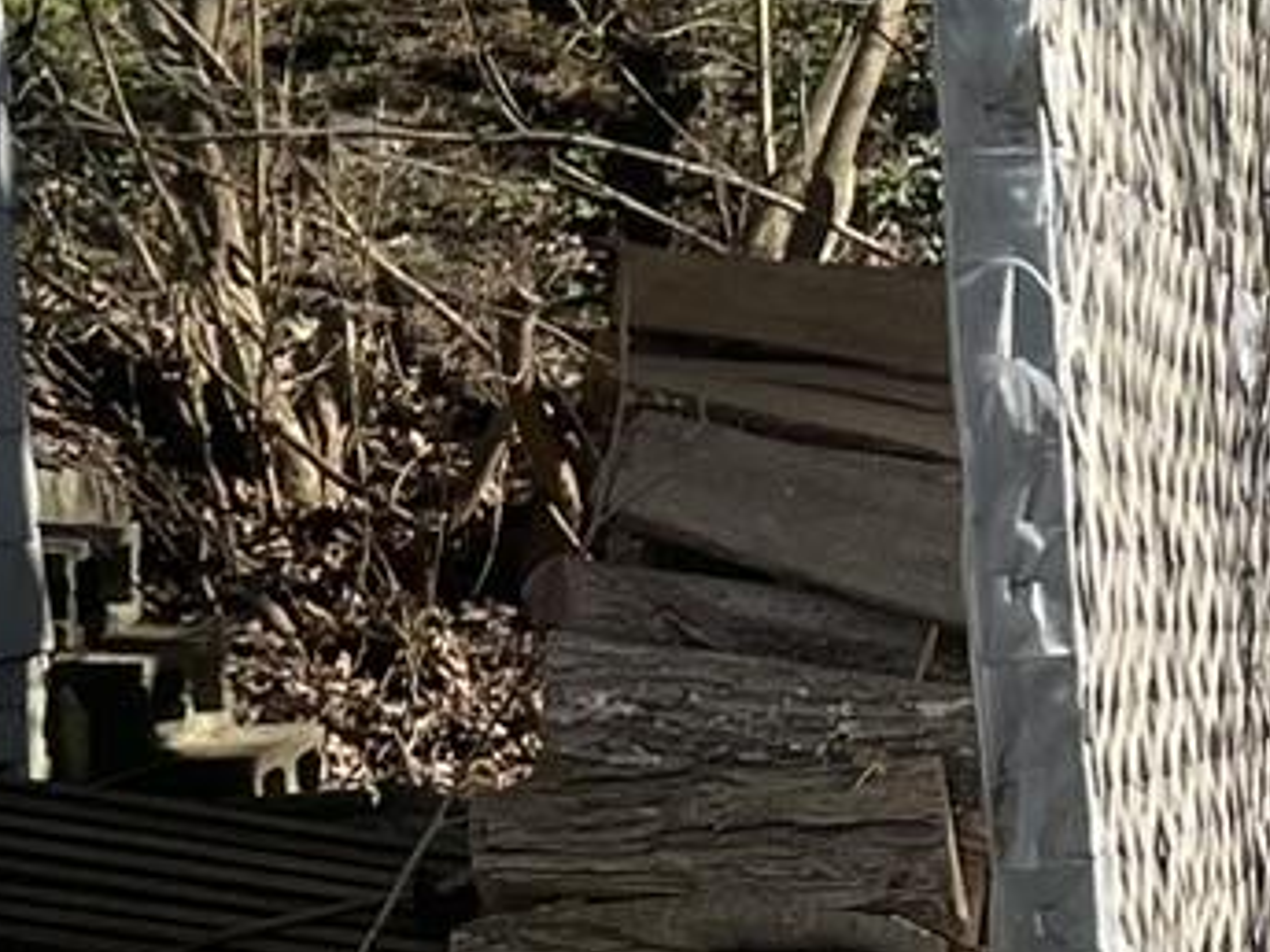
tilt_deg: +2.5
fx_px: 5687
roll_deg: -0.2
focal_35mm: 155
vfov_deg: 9.6
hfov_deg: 11.2
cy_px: 443
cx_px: -1477
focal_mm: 4.2
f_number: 1.6
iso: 32
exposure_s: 1/4000
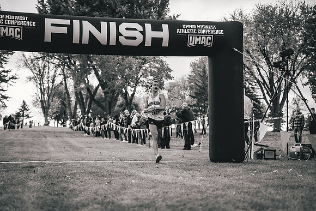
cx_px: 153
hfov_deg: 35.4
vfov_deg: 24.0
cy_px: 112
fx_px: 495
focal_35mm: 56
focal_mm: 52
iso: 200
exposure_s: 1/3200
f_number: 2
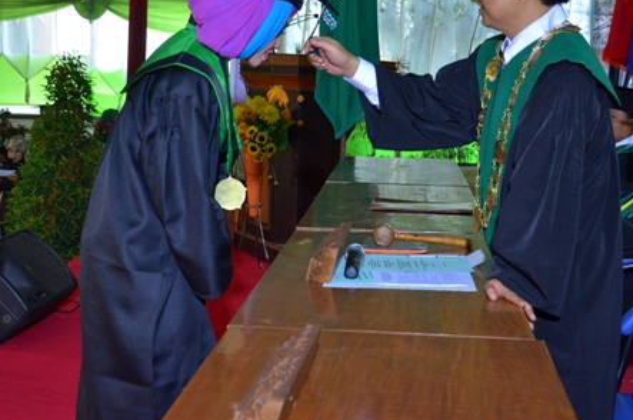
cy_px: 159
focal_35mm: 65
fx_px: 1141
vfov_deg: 20.8
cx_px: 320
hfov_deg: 31.0
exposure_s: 1/100
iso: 800
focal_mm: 30
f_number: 4.5
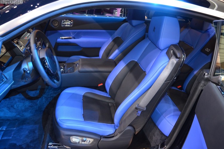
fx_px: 168
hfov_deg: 67.5
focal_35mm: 27
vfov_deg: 47.8
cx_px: 112
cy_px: 74
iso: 1000
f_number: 3.5
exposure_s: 1/60
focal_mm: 18
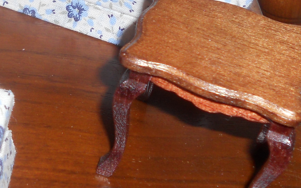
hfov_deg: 18.9
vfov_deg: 12.1
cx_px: 15
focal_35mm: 108
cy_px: 54
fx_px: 886
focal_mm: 5.8
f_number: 3.5
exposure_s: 1/25
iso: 80
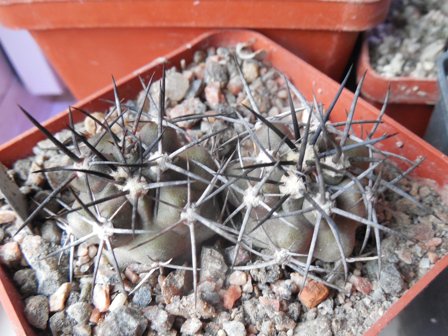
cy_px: 168
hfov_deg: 58.4
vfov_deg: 45.4
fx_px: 401
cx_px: 224
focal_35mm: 31
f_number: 3.6
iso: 400
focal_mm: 5.6
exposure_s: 1/15
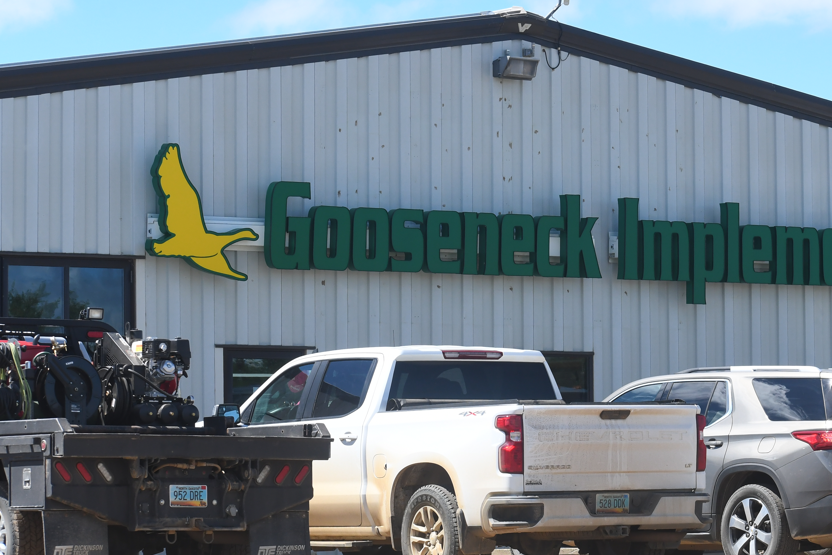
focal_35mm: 151
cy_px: 230
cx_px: 591
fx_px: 3489
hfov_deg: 13.6
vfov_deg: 9.1
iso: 500
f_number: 8
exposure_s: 1/1000
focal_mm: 70
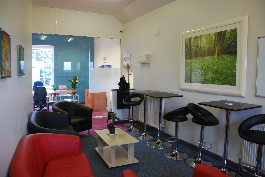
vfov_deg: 48.1
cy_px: 88
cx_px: 132
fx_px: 199
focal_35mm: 27
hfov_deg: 67.3
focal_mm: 18
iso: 400
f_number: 3.5
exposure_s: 1/25
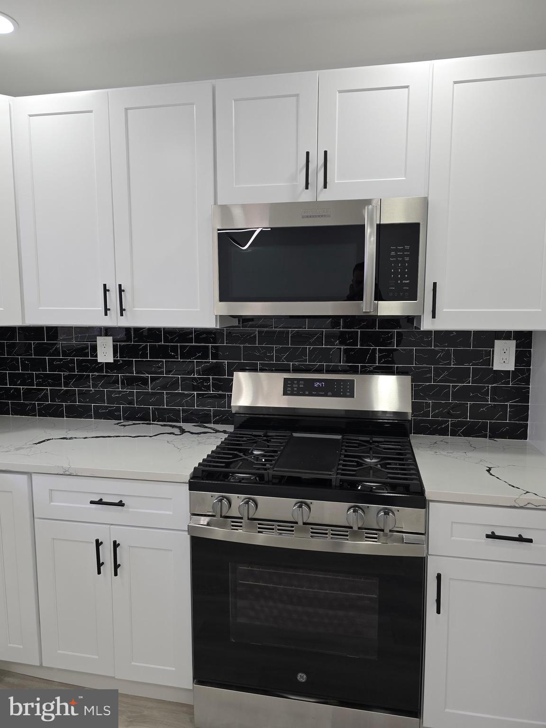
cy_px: 364
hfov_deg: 58.9
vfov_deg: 73.9
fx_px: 484
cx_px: 273
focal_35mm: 23
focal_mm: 6.3
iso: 64
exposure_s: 1/120
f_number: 1.7
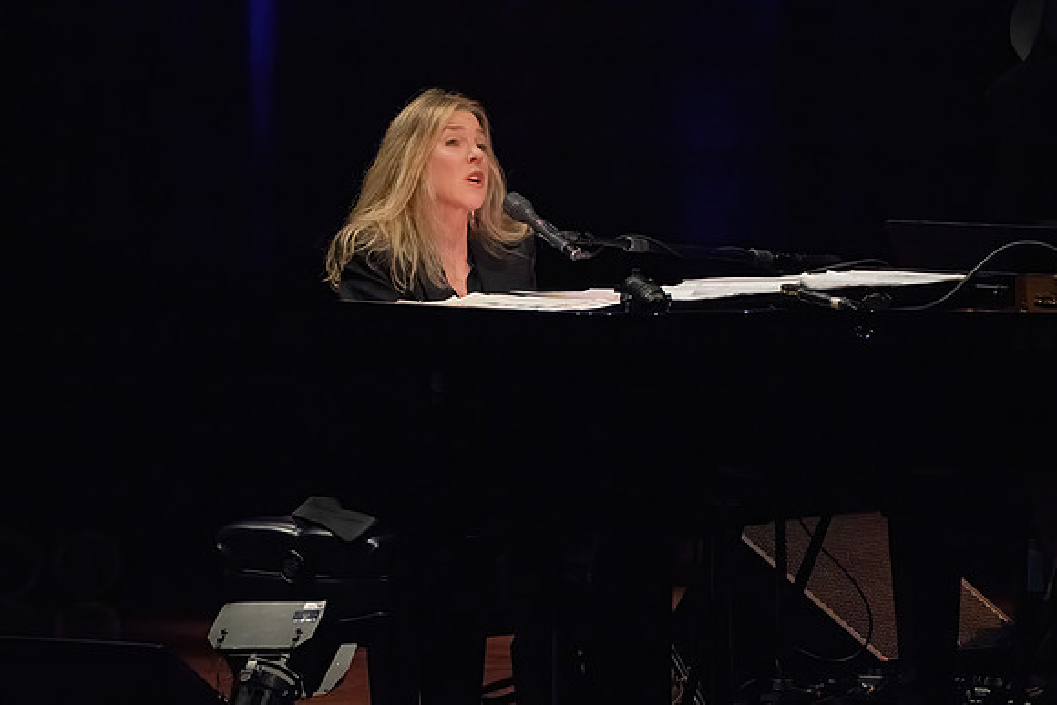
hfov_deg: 4.5
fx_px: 13316
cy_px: 400
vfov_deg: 3.0
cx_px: 599
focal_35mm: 453
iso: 20000
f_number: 8
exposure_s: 1/320
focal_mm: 400
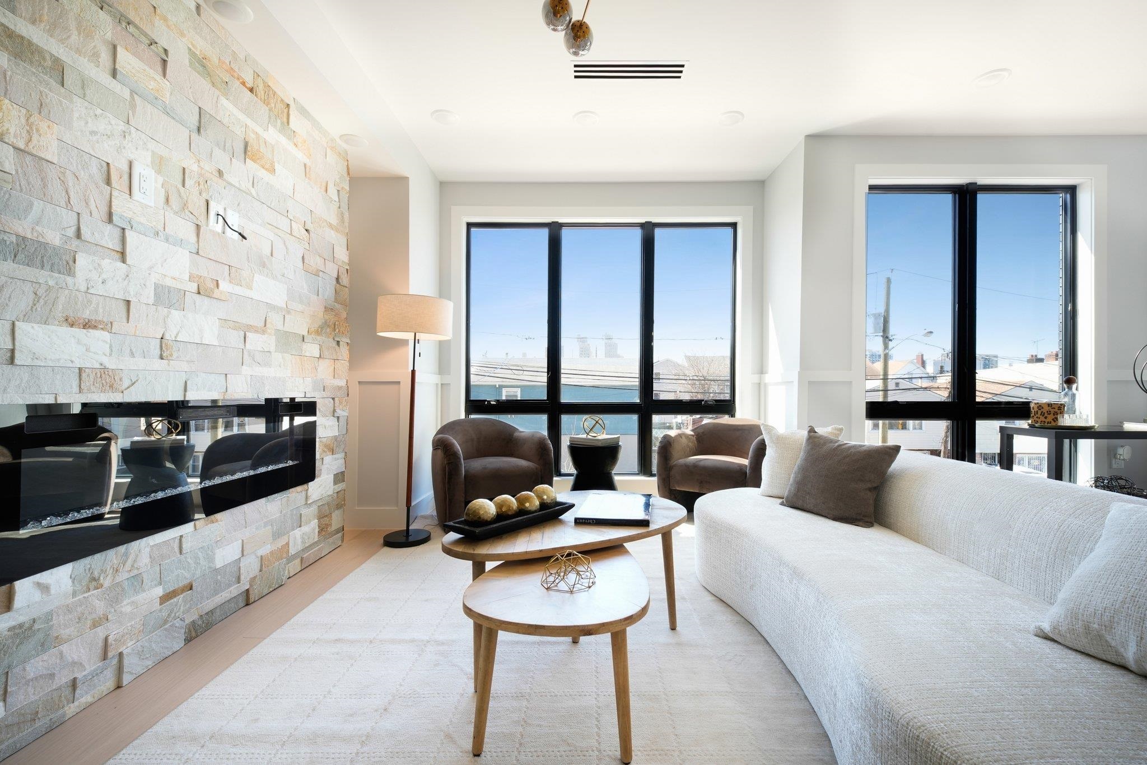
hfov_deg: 104.3
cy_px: 382
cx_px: 574
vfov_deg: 81.2
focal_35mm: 14
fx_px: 446
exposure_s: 1/10
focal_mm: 14
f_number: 8
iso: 250
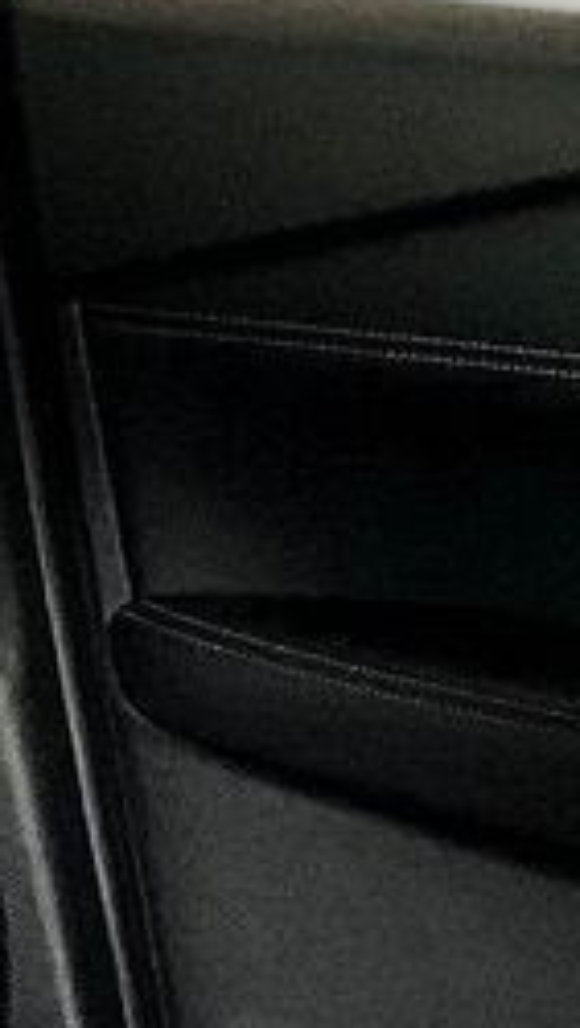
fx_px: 5512
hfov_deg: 5.8
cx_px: -769
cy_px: 1225
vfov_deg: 10.5
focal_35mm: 202
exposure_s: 1/122
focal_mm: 3
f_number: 1.8
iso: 64
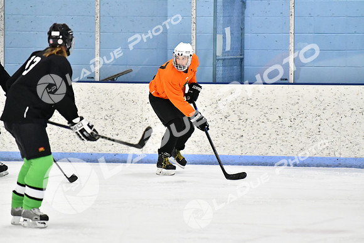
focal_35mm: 285
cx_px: 182
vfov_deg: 4.8
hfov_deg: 7.2
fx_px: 2882
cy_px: 122
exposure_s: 1/1250
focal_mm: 190
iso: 6400
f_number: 2.8
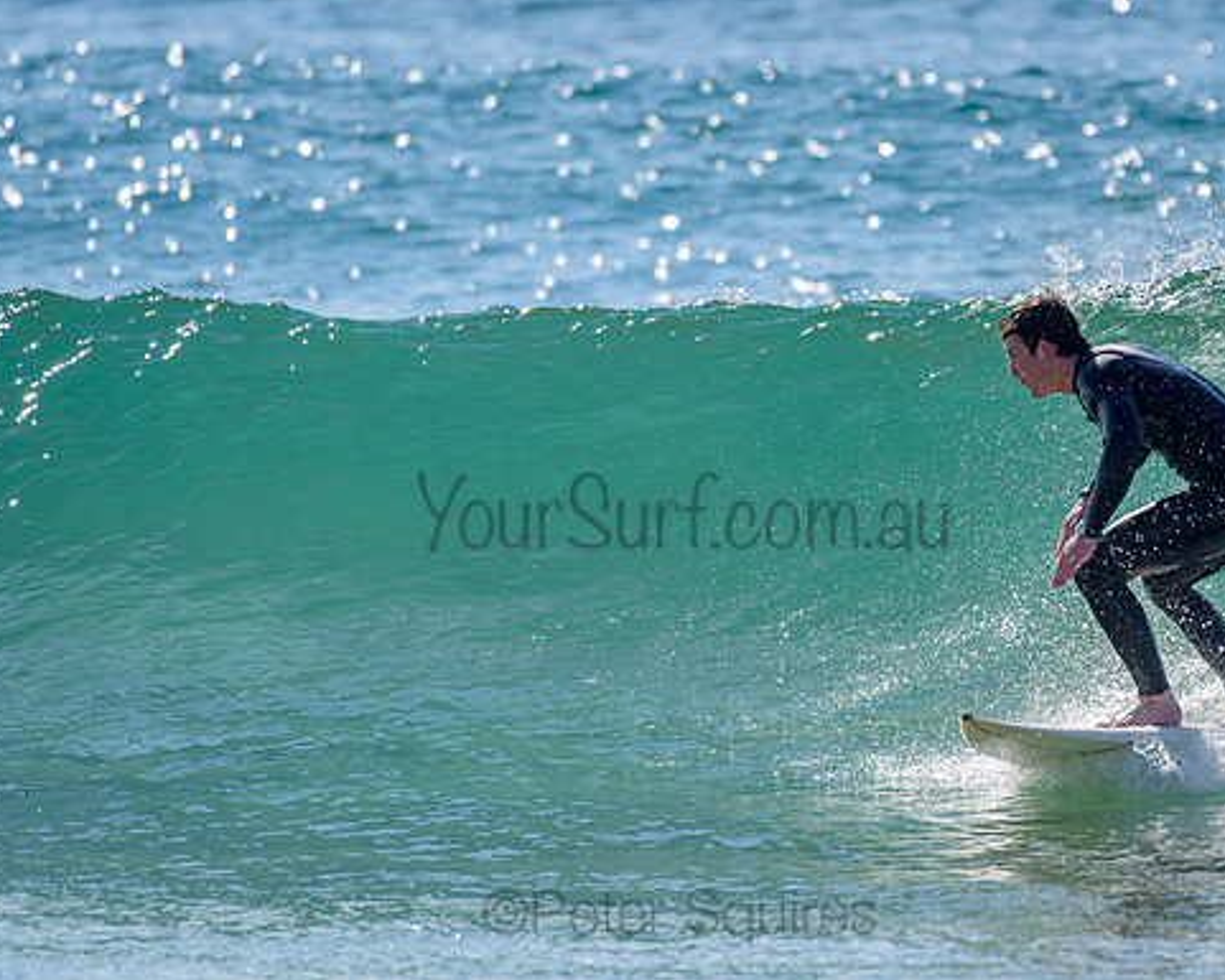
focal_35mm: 694
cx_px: 847
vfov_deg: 2.2
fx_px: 25166
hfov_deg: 2.8
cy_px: 445
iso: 280
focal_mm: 500
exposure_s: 1/3200
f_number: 5.6
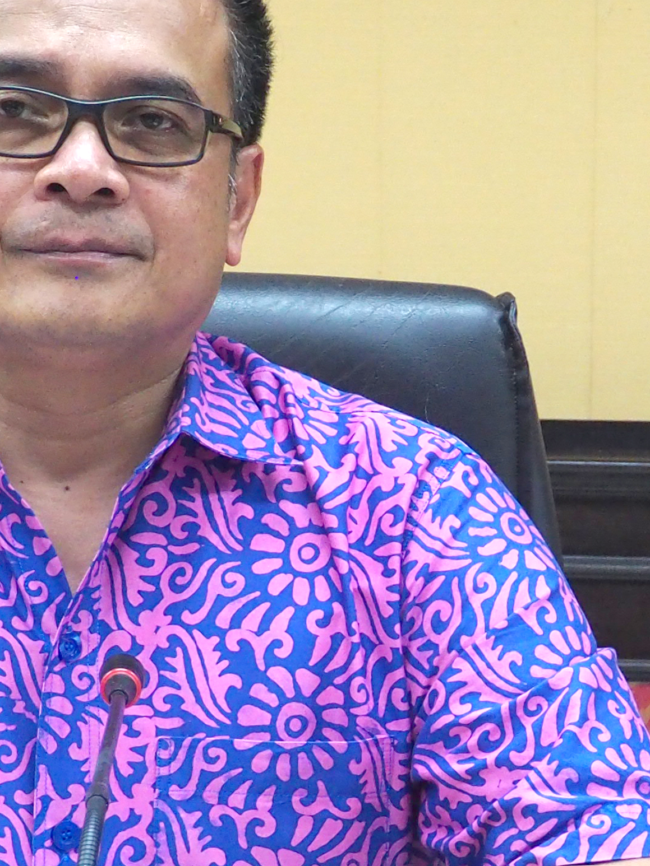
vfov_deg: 12.2
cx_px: 79
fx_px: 4032
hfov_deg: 9.2
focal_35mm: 161
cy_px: 627
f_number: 5.2
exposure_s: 1/60
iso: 1250
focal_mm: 27
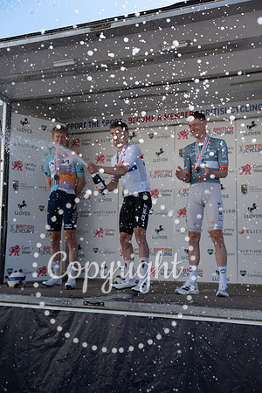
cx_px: 131
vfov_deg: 46.4
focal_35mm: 42
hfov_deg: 31.9
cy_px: 196
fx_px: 458
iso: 125
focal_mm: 42
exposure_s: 1/1000
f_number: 3.2
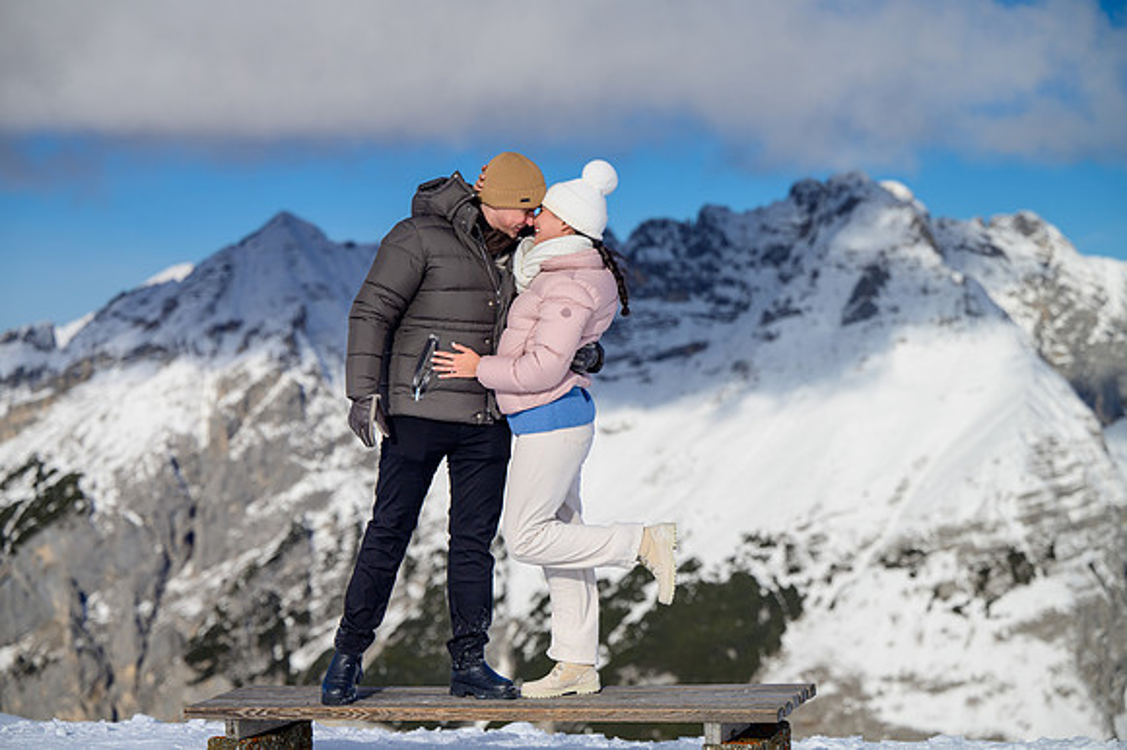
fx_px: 2784
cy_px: 375
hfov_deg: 22.9
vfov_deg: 15.3
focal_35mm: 89
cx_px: 564
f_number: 3.5
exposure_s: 1/5000
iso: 100
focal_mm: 89
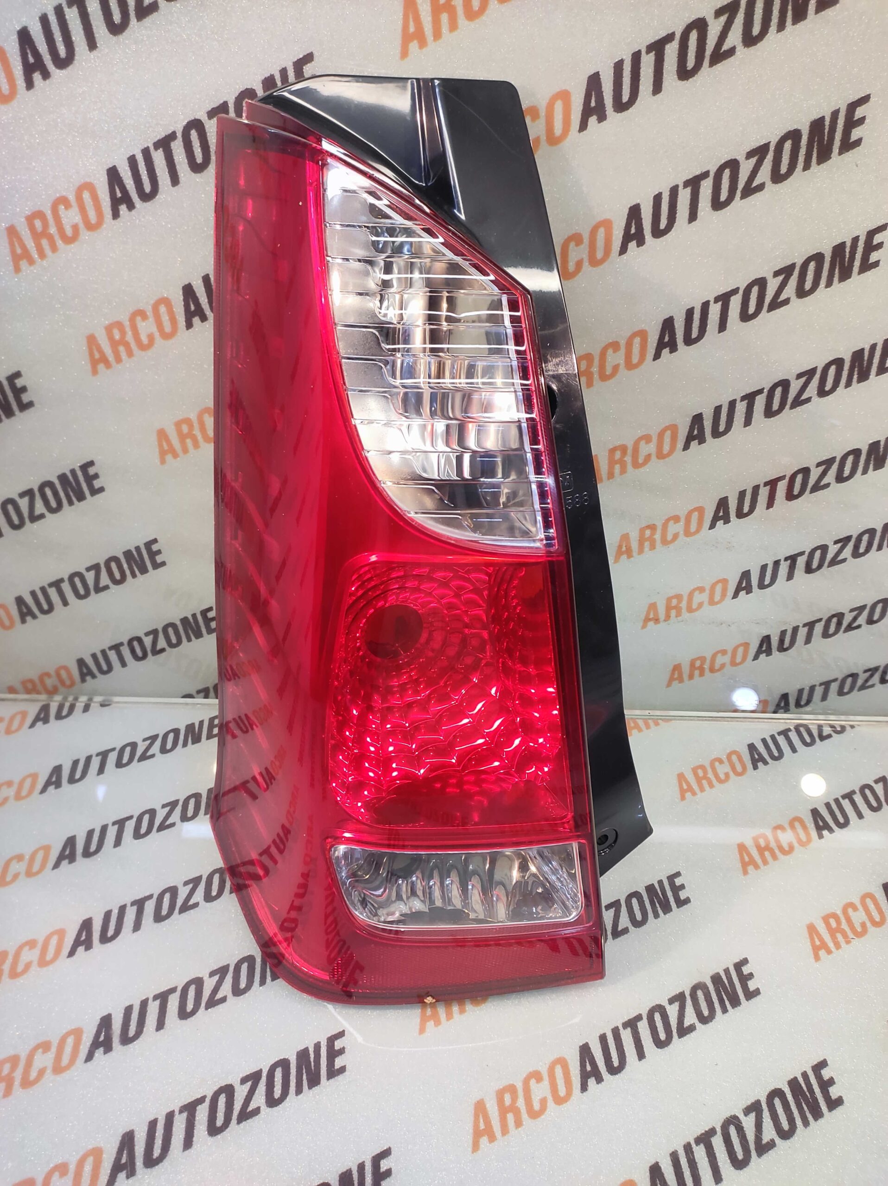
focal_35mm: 17
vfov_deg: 91.1
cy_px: 593
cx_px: 444
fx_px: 582
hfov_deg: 74.7
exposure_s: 1/33
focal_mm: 4.74
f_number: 1.79
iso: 180
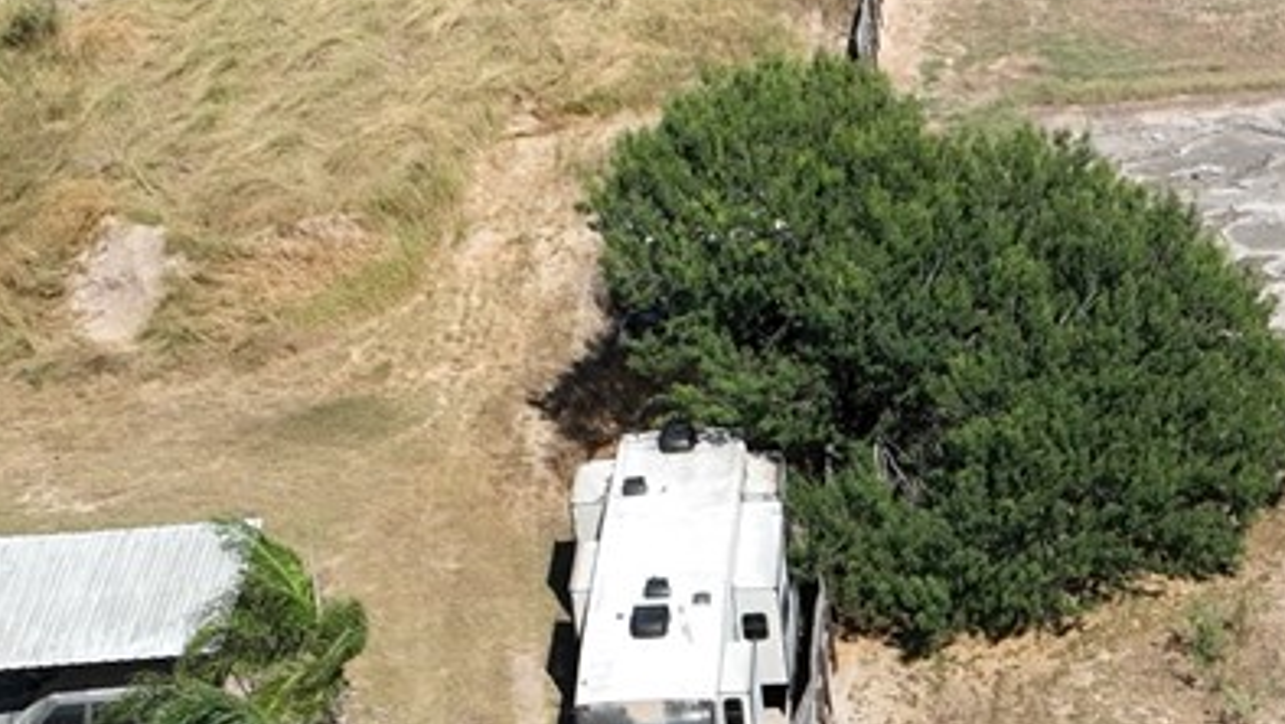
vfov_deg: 8.4
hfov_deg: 15.2
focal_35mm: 136
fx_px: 4636
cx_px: 1590
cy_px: 1564
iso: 110
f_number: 3.5
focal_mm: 12.29
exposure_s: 1/2000
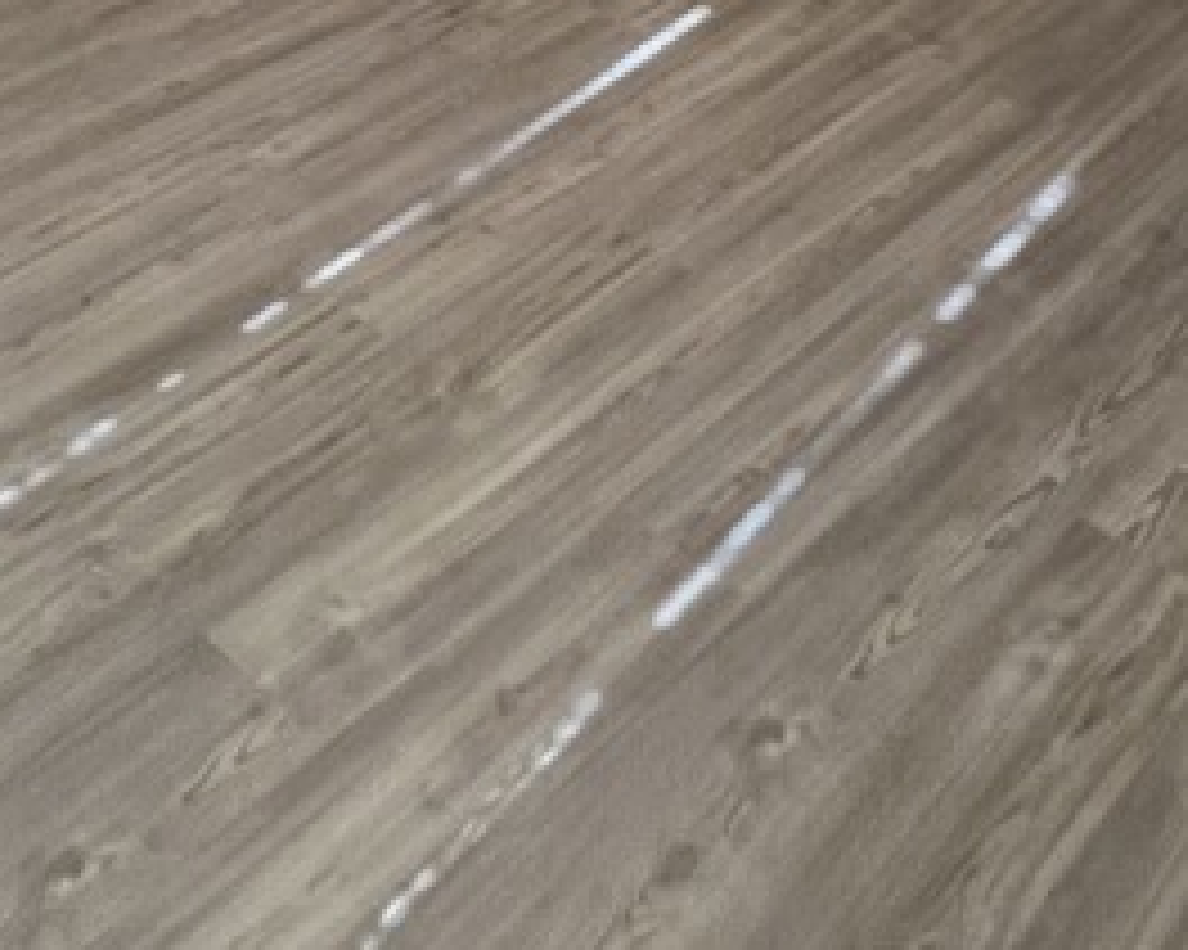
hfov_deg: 35.9
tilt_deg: -1.8
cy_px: -887
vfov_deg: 19.3
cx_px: 716
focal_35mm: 52
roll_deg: +0.1
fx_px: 1828
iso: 160
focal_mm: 1.57
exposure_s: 1/120
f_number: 1.8
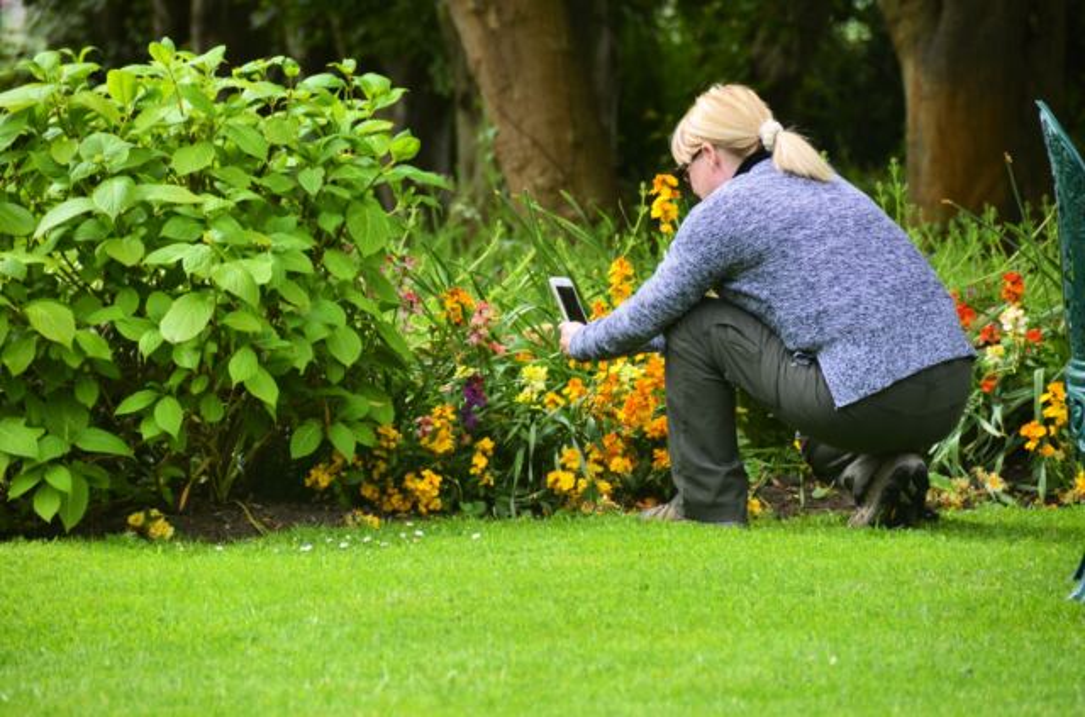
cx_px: 542
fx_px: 9017
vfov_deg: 4.6
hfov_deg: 6.9
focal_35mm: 300
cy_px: 358
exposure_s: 1/500
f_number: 5.6
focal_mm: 200
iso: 400
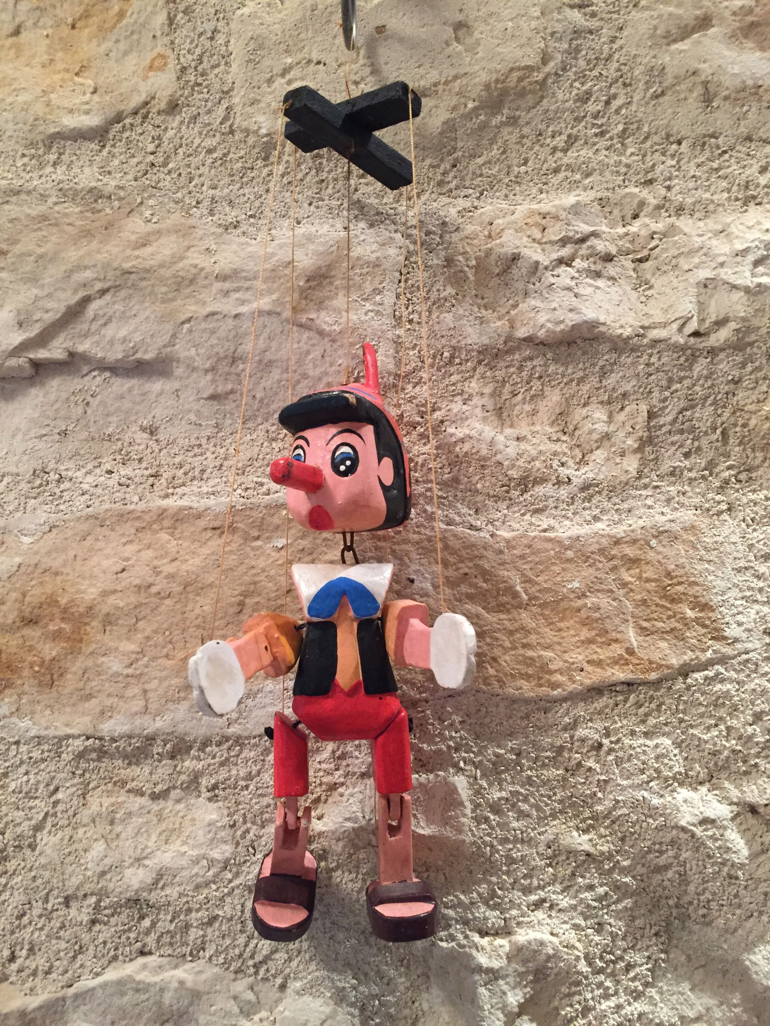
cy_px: 513
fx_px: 860
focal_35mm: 29
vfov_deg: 61.7
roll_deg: +0.0
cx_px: 385
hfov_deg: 48.2
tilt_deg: +7.0
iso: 250
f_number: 2.2
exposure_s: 1/33
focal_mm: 4.15
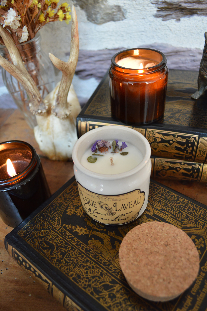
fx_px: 259
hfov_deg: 43.5
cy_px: 156
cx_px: 104
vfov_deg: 62.0
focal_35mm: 30
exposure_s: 1/20
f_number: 3.8
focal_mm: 20
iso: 400
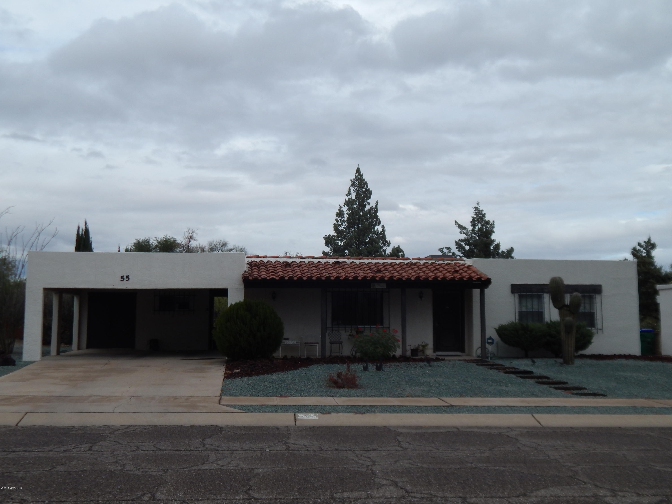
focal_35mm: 38
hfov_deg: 49.0
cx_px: 336
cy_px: 252
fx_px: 738
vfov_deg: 37.7
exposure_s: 1/1000
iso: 125
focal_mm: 6.8
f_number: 3.4
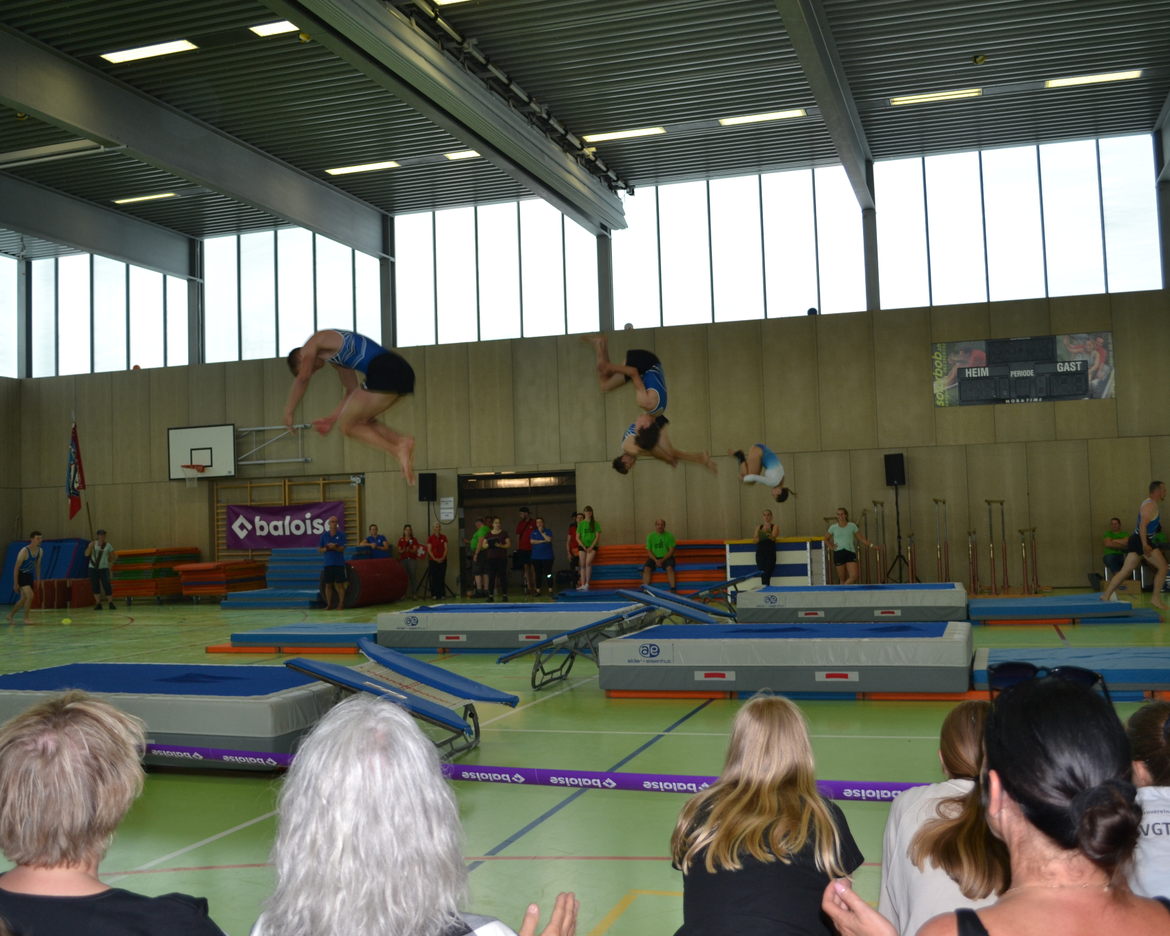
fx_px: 1177
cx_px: 588
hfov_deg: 52.8
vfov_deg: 43.4
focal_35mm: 34
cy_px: 469
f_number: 4
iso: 140
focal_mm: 20
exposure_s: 1/125
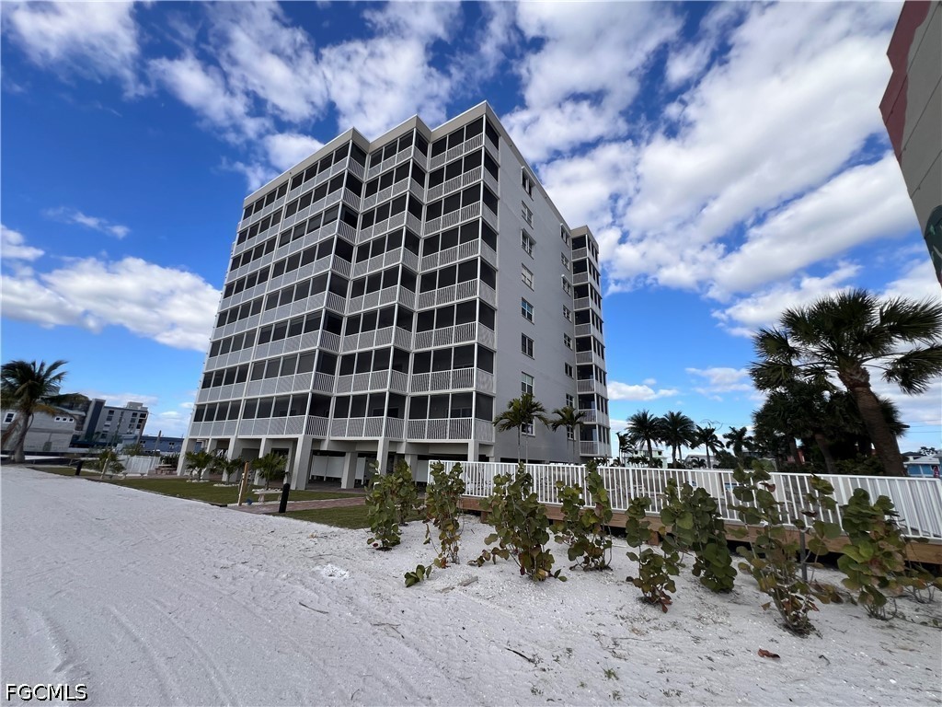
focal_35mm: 13
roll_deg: -2.4
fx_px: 354
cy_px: 354
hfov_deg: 106.2
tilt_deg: +15.9
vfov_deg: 89.9
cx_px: 471
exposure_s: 1/1107
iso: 32
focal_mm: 1.57
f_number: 1.8
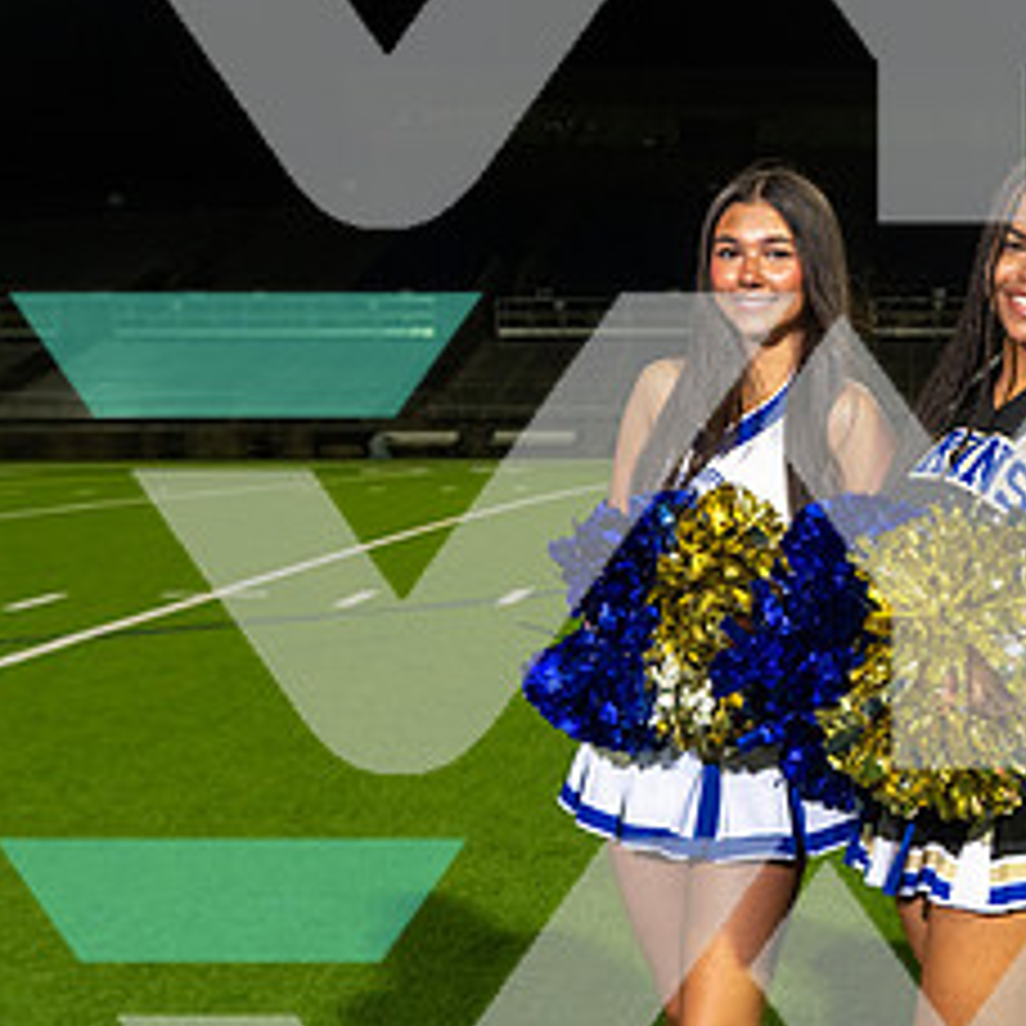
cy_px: 533
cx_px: 1156
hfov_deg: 29.3
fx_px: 1744
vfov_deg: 32.8
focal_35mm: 52
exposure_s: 1/200
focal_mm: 24
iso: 1000
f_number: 4
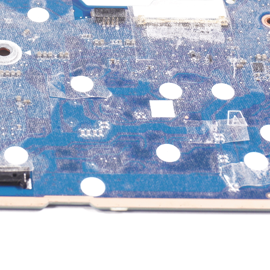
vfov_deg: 11.9
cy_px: 49
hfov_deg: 11.6
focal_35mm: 146
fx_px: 1288
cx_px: -84
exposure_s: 1/125
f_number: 6.3
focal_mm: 32
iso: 640
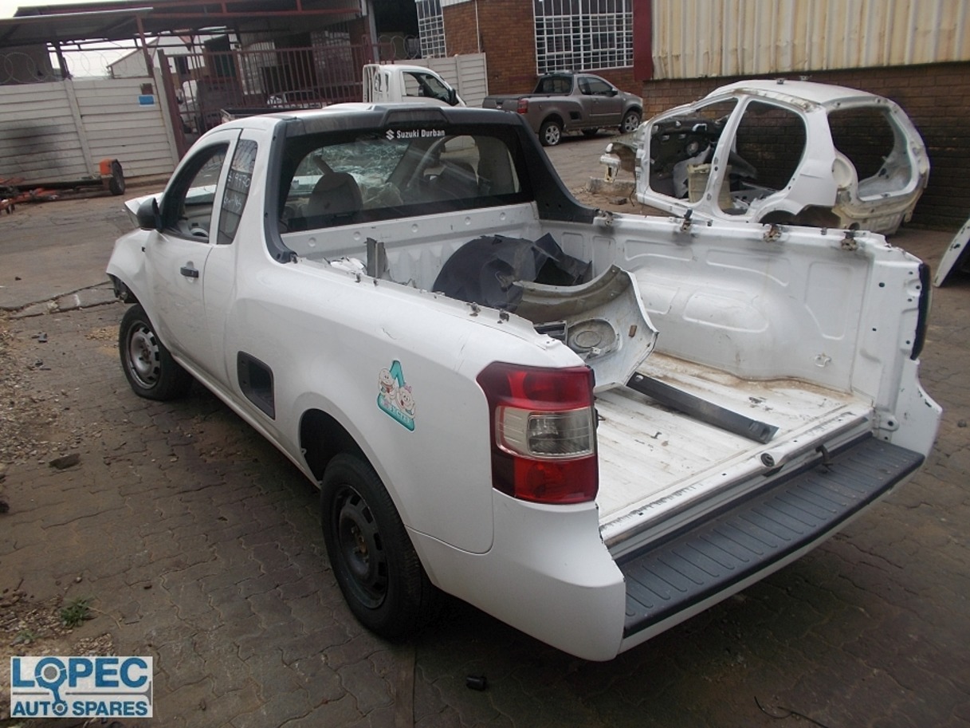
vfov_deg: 53.1
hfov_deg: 67.3
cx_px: 485
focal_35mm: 26
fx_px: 729
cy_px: 364
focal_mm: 4.6
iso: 80
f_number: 3.2
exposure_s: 1/250
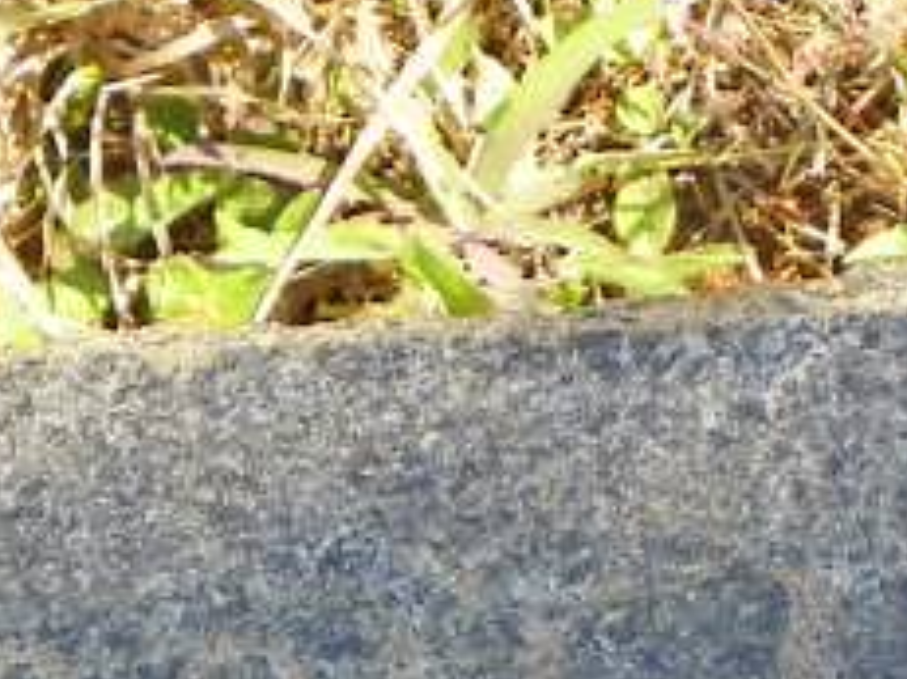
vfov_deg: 5.0
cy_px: 1393
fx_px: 7621
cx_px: 550
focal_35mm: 291
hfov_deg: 6.8
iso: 64
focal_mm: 9.9
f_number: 3.5
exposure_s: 1/100
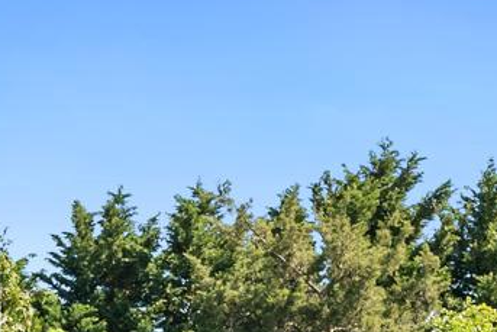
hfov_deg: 11.0
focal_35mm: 185
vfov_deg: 7.1
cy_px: 757
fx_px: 2555
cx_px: 54
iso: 400
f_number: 4
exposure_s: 1/800
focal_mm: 21
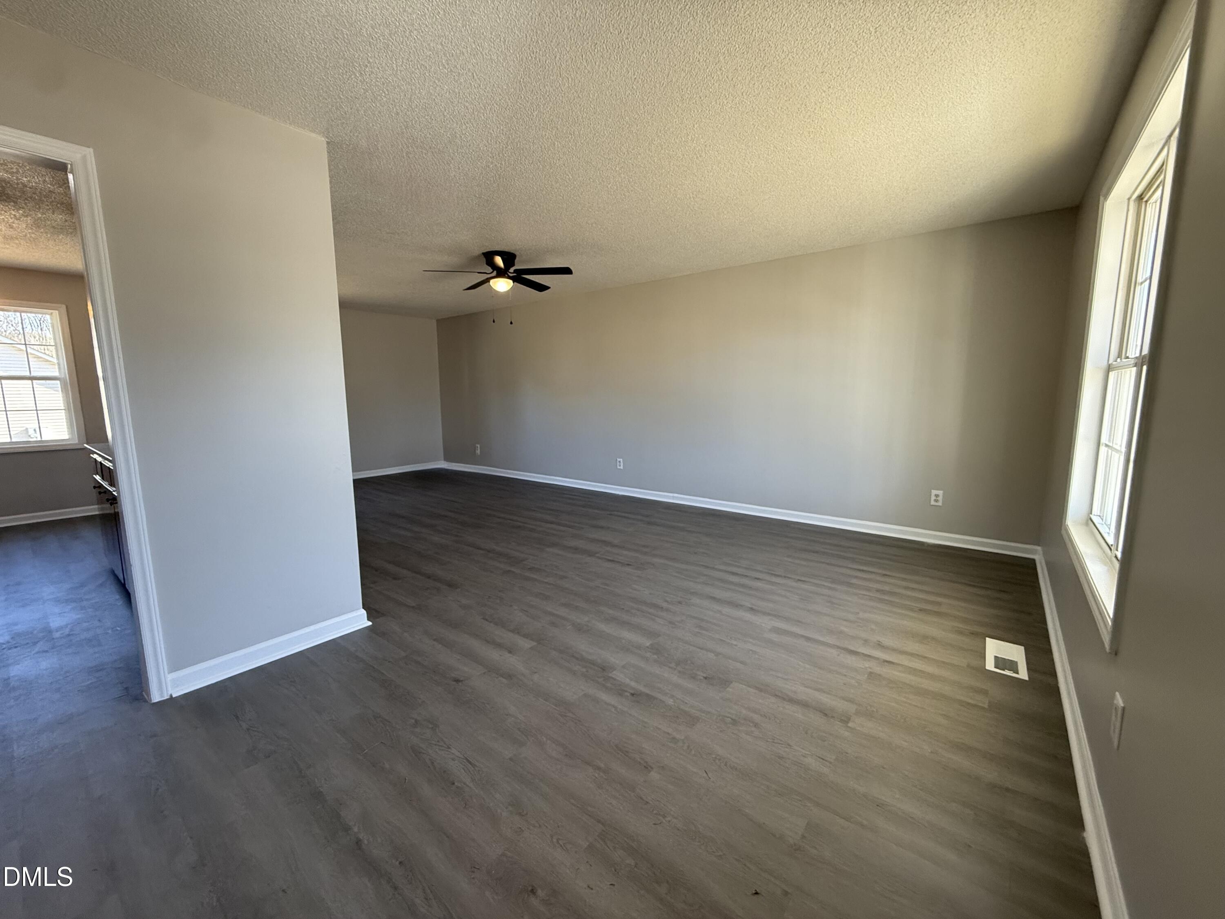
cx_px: 612
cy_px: 460
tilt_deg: -7.6
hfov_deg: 102.1
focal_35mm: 14
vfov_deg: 85.7
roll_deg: +0.4
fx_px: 495
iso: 200
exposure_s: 1/120
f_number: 2.2
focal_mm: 2.22
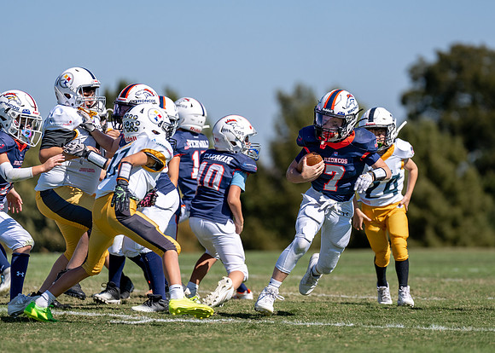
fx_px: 4156
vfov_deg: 4.9
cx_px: 305
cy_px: 186
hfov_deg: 6.8
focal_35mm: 296
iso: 100
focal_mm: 200
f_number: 2.8
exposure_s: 1/3200
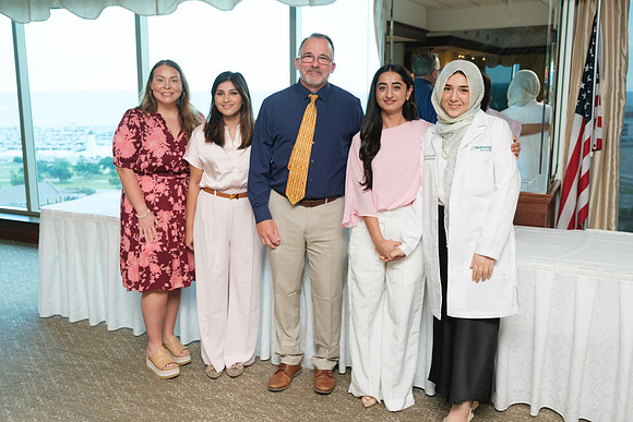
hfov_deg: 55.8
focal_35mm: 34
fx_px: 598
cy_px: 211
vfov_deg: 38.9
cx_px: 316
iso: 640
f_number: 2.8
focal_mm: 22.7
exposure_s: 1/125
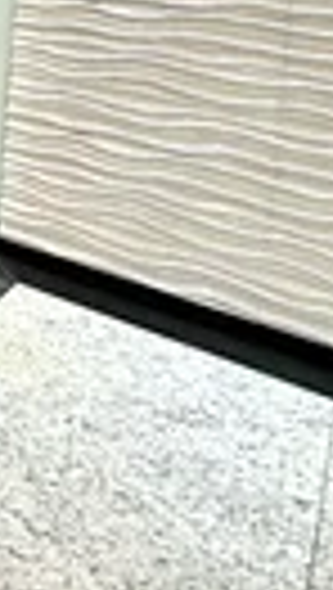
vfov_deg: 38.8
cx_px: -441
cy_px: -34
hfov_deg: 15.6
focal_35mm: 45
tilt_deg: -4.1
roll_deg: -1.5
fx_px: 704
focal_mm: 2.22
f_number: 2.2
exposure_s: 1/60
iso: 1000
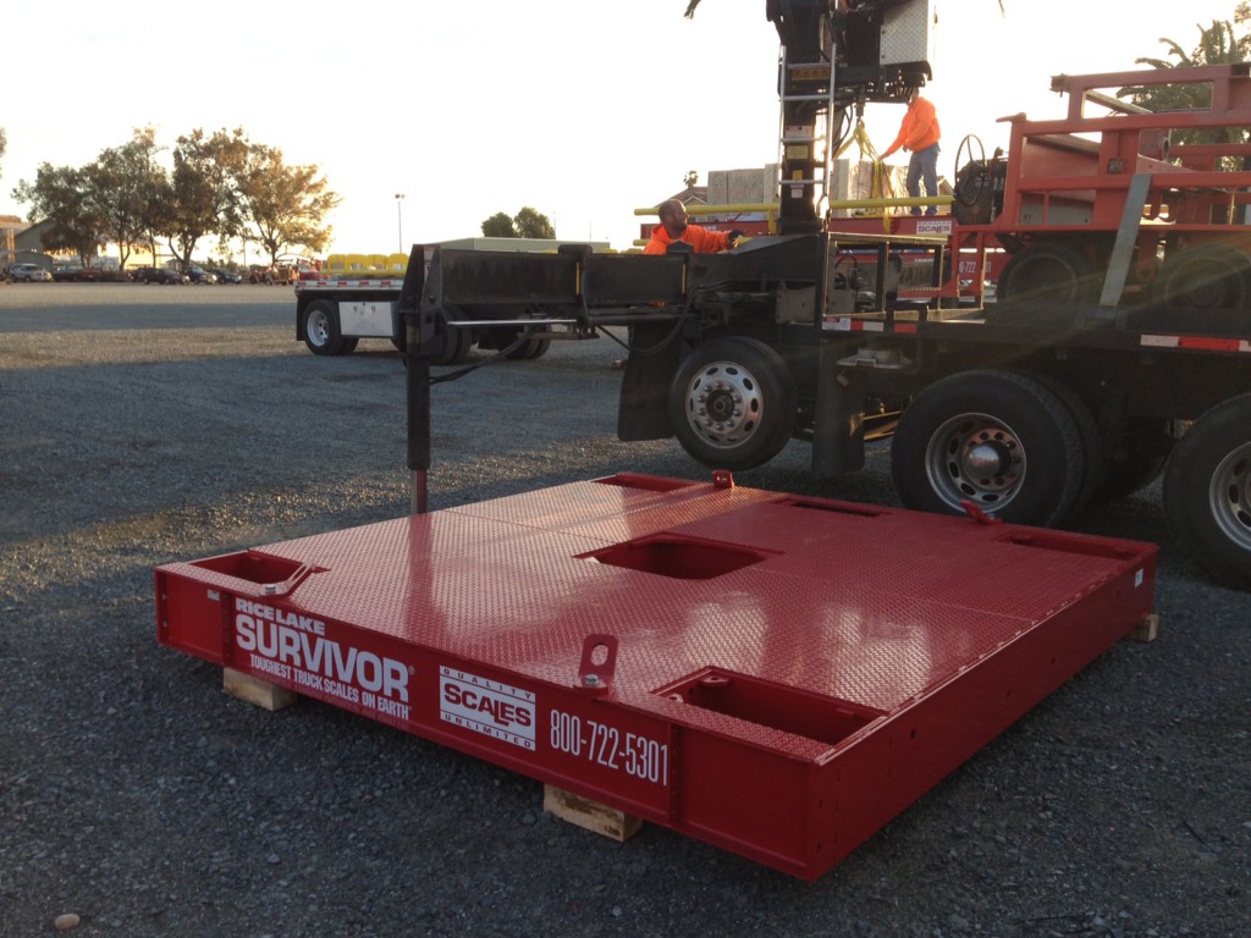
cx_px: 626
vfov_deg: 42.9
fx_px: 1193
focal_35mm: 33
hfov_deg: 55.4
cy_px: 469
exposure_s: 1/164
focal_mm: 4.13
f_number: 2.4
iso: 50
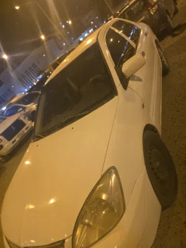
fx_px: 165
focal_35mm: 23
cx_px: 93
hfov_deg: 58.9
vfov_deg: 73.9
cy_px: 124
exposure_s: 1/100
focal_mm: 6.3
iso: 1000
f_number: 1.7
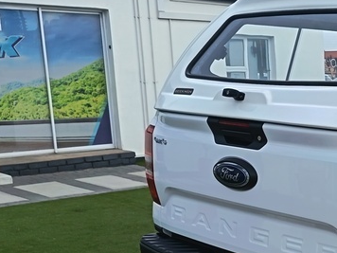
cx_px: 461
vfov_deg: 21.1
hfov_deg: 24.0
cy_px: 199
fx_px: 672
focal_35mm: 69
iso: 338
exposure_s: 1/600
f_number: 1.75
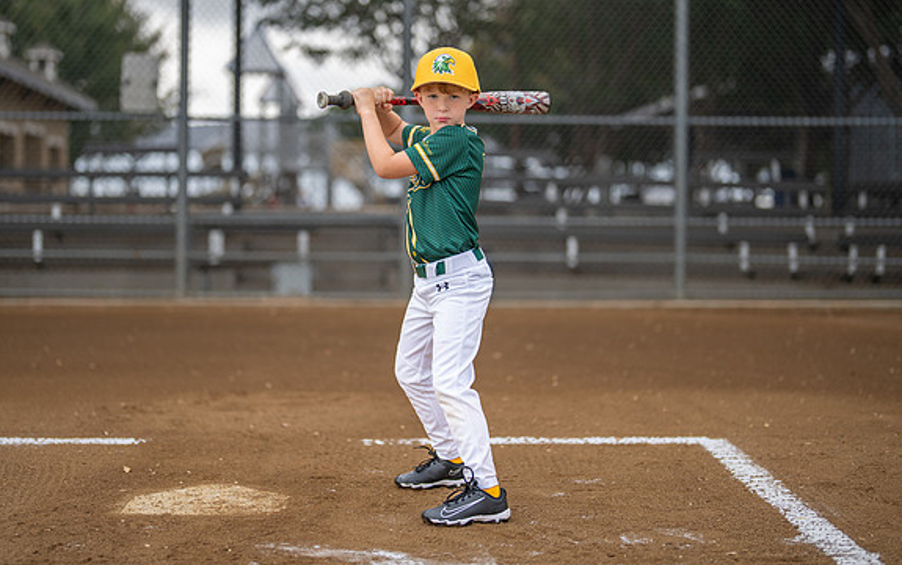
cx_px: 406
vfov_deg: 21.6
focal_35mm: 60
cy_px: 231
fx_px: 1476
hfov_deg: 34.0
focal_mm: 50
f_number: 1.2
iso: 200
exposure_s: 1/3200
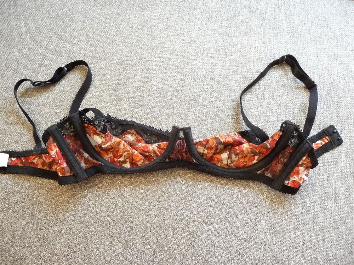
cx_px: 177
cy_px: 132
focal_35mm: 28
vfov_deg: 49.7
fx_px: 286
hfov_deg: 63.4
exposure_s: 1/8
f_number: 3.3
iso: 400
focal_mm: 4.7
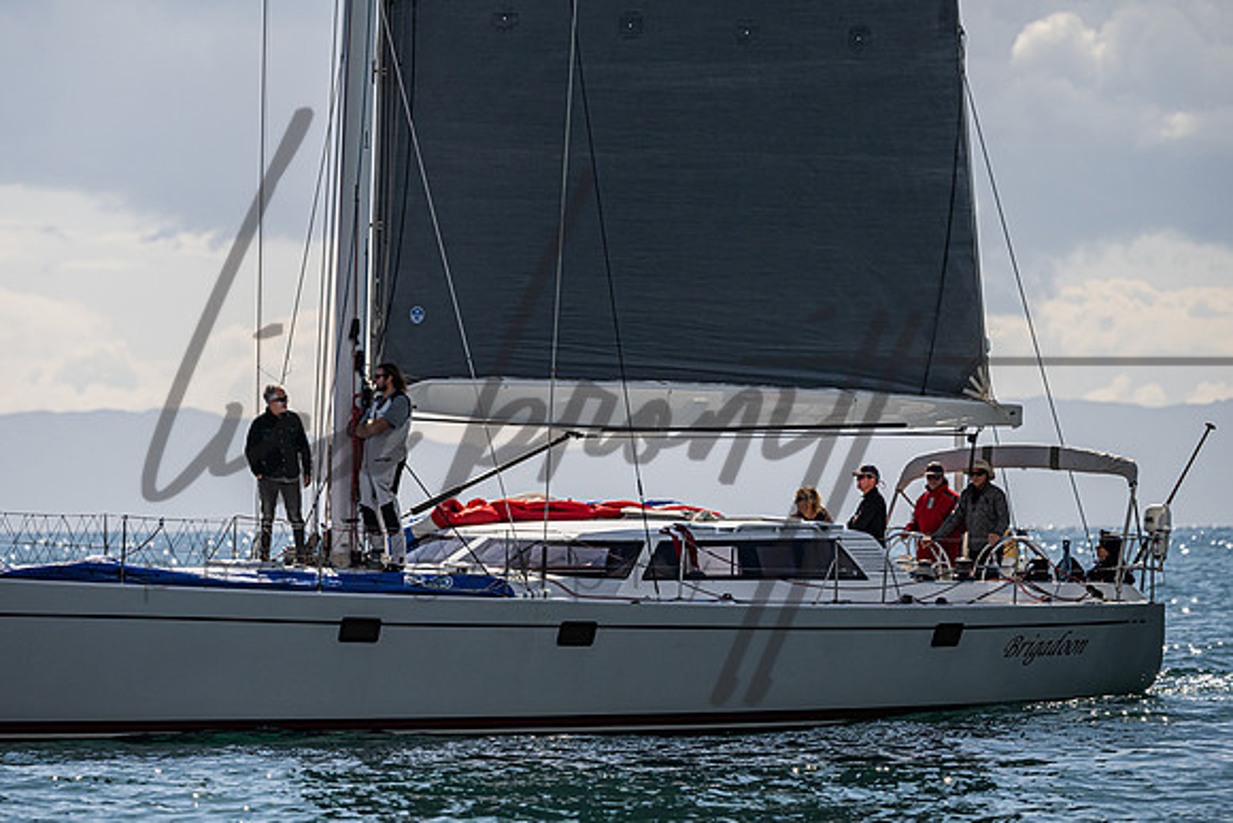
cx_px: 529
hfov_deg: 5.8
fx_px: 12203
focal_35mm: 356
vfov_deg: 3.9
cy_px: 312
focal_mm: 260
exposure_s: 1/5000
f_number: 5.6
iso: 400
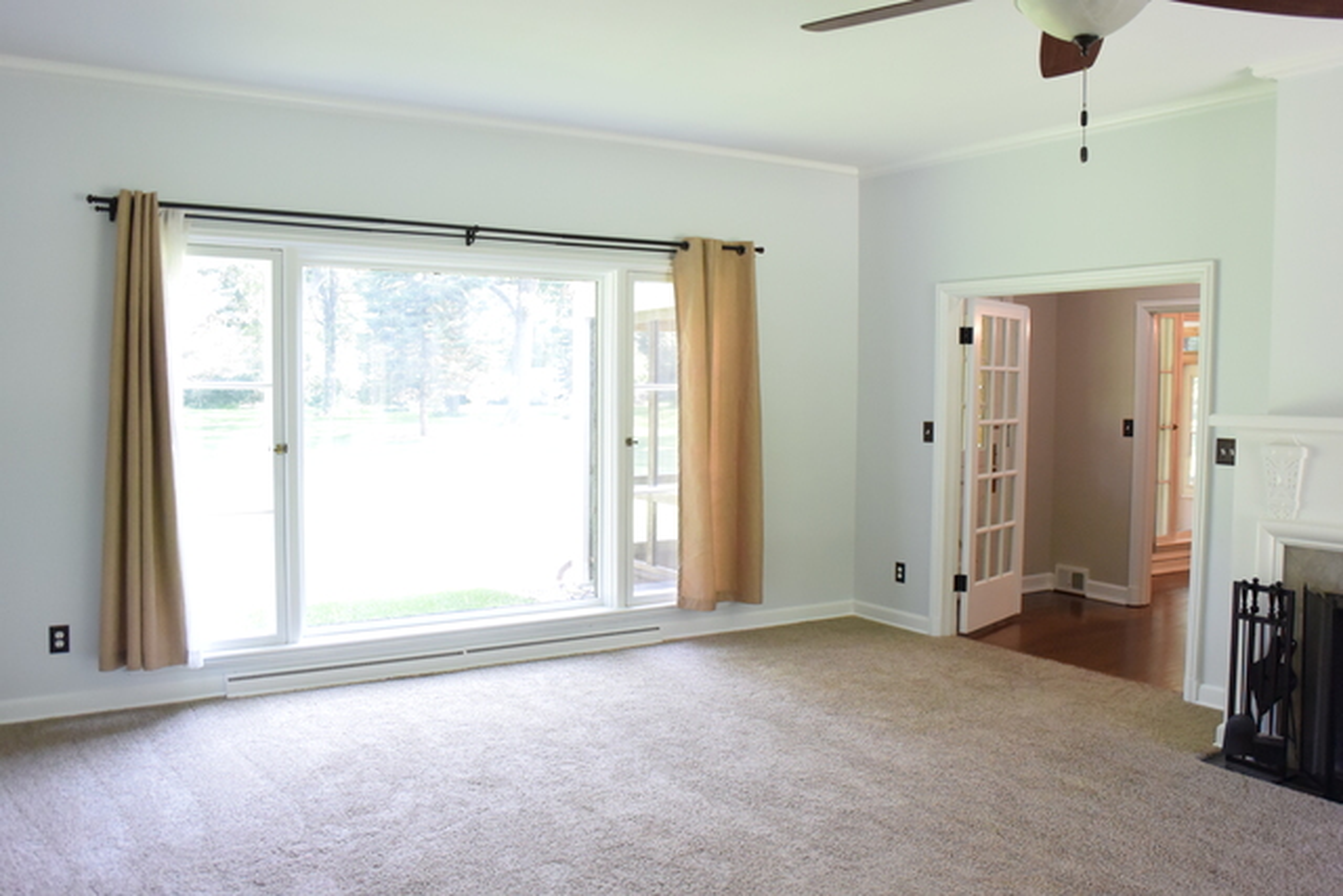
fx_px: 1119
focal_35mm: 30
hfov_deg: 61.9
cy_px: 448
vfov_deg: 43.6
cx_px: 672
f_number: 3.8
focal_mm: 11.2
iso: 900
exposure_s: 1/60
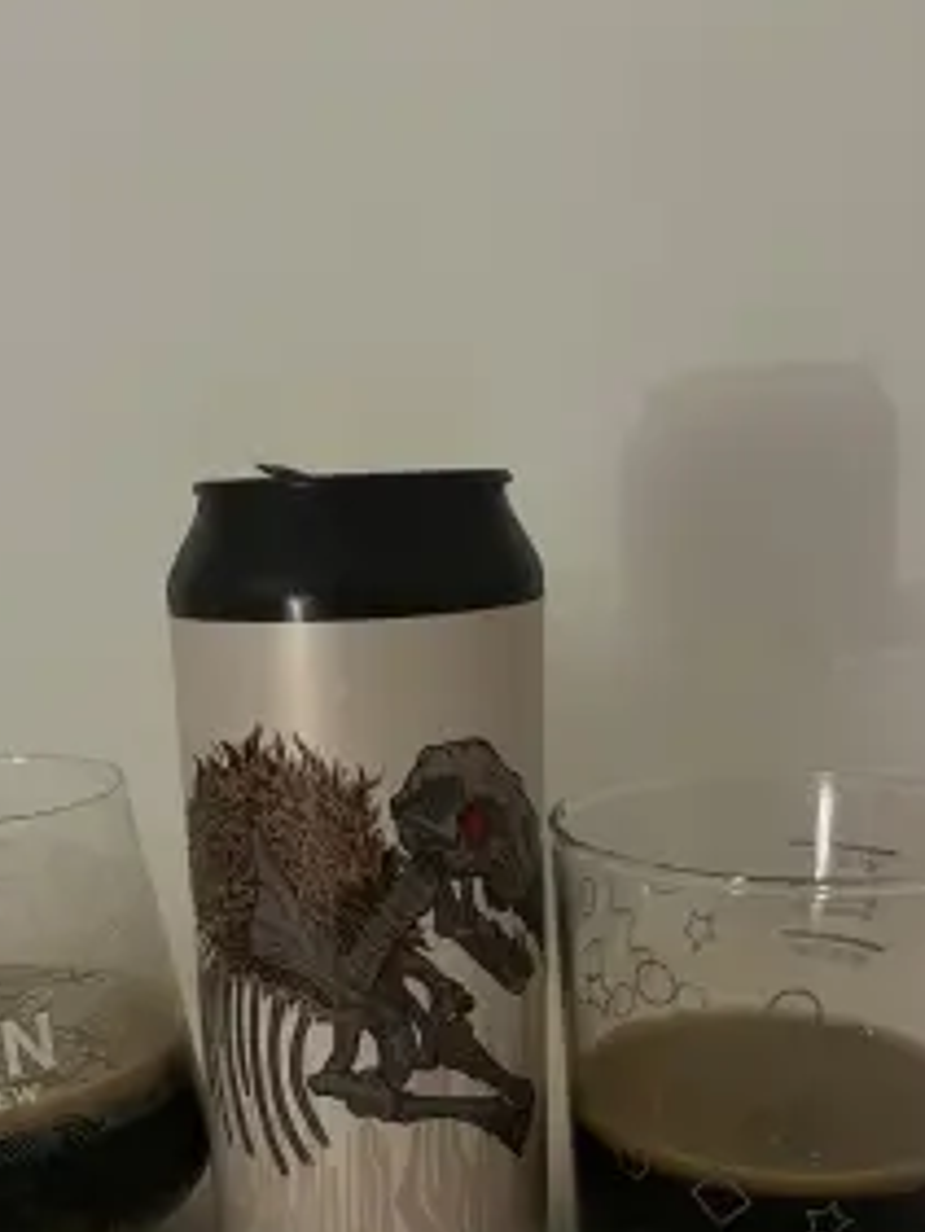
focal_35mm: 37
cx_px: 377
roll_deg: +2.8
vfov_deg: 48.8
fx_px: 1317
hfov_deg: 38.6
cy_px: 868
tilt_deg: -16.5
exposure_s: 1/25
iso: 640
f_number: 1.6
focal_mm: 5.1
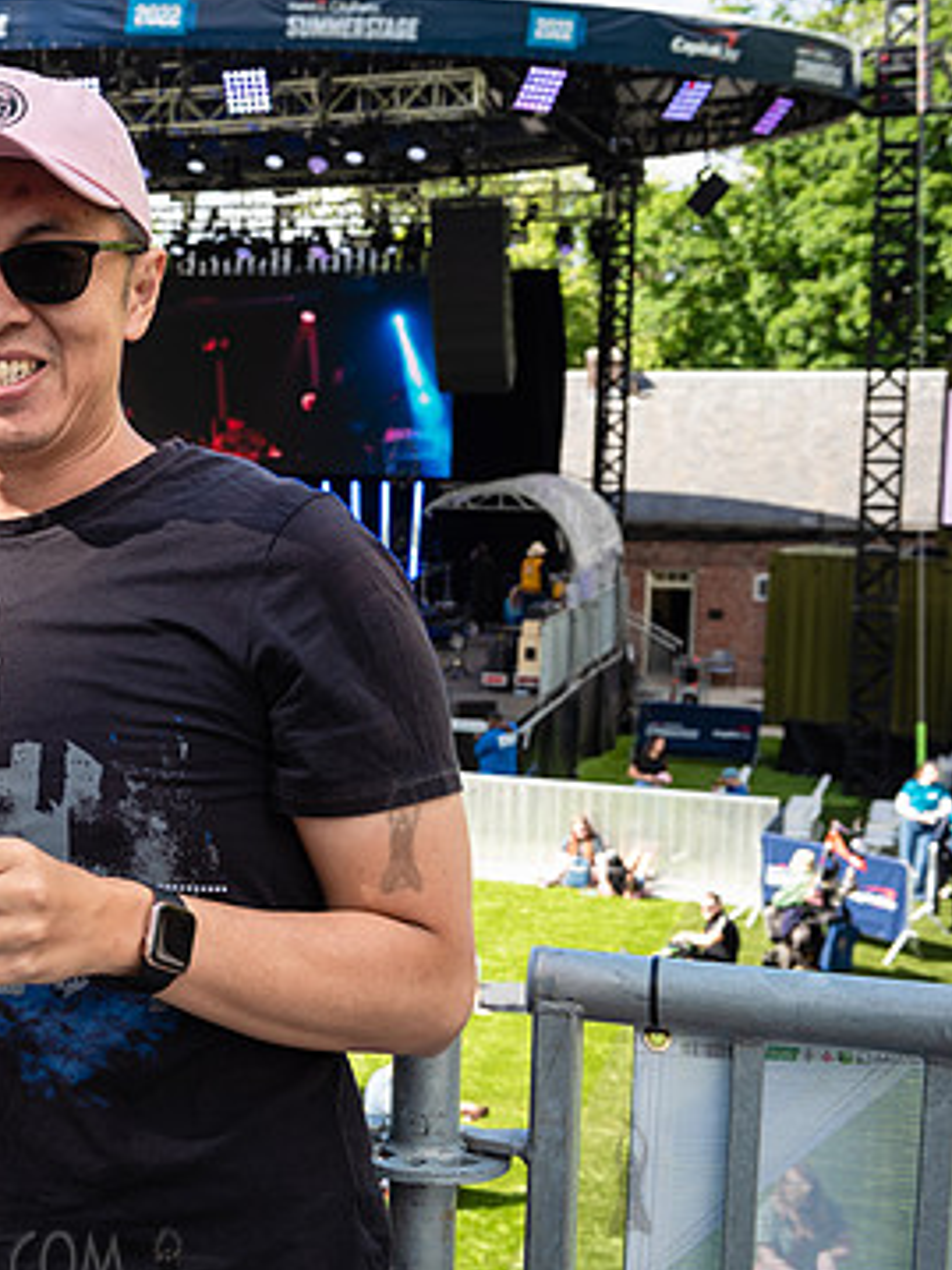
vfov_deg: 32.7
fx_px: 2165
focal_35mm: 59
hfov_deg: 23.5
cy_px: 660
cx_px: -57
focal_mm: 38
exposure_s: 1/250
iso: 200
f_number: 5.6
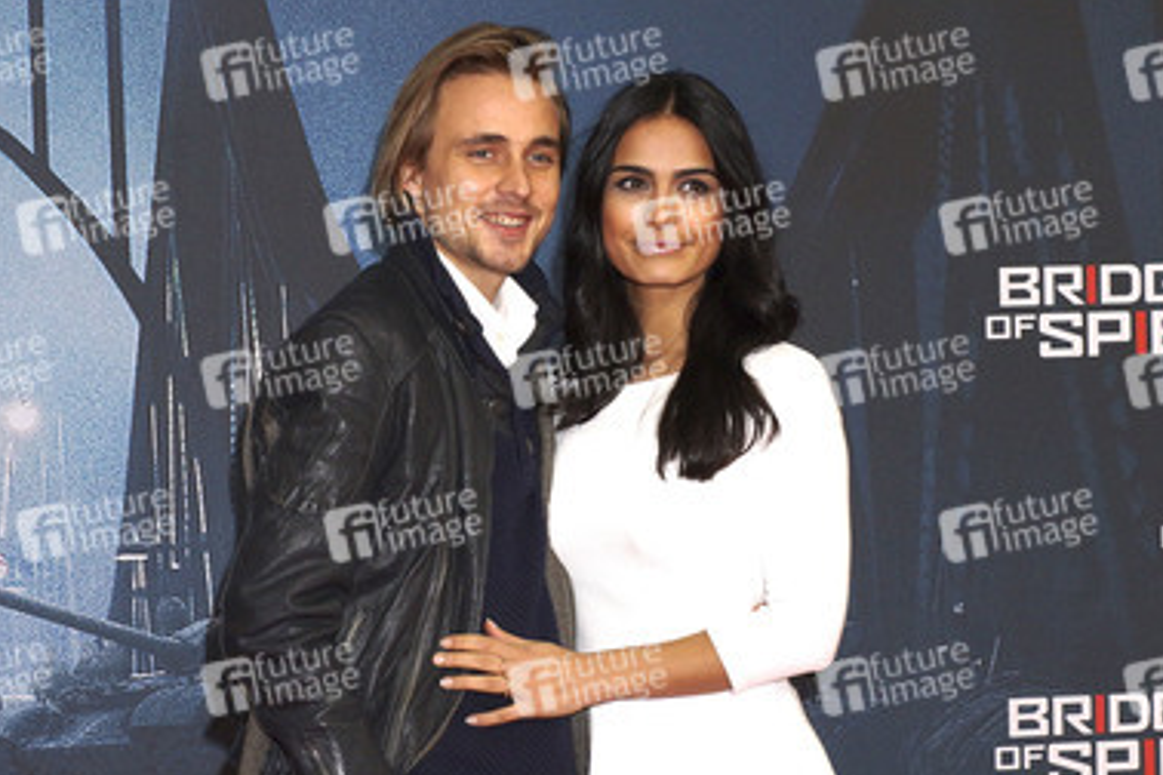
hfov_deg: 16.4
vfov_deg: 11.0
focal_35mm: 125
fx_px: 4038
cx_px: 628
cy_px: 449
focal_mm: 50
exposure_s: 1/125
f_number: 8
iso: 640
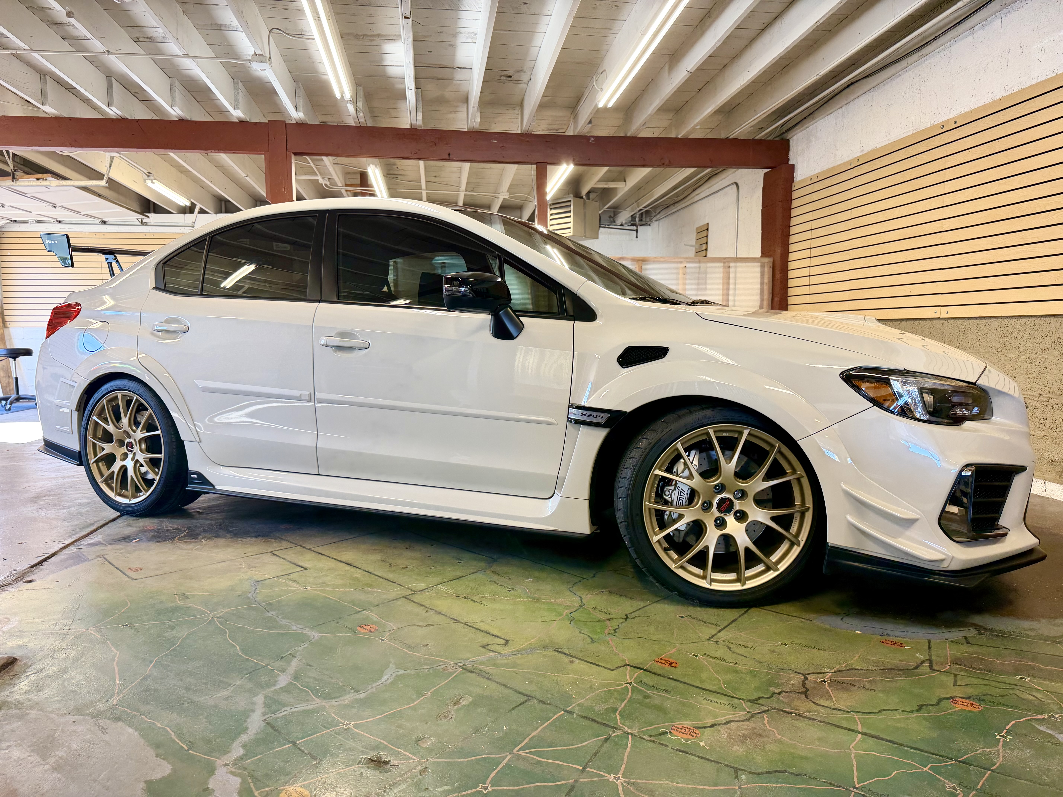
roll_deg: +0.9
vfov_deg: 56.8
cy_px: 398
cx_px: 532
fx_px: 737
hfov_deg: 71.6
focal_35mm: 24
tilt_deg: -4.8
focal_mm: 6.76
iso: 125
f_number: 1.78
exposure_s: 1/120
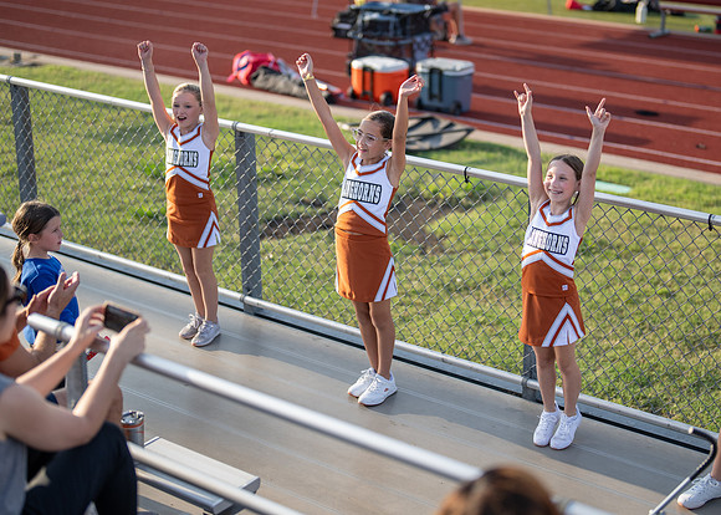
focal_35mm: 66
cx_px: 395
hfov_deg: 30.1
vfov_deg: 21.7
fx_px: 1341
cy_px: 226
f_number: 1.2
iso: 100
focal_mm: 50
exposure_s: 1/3200
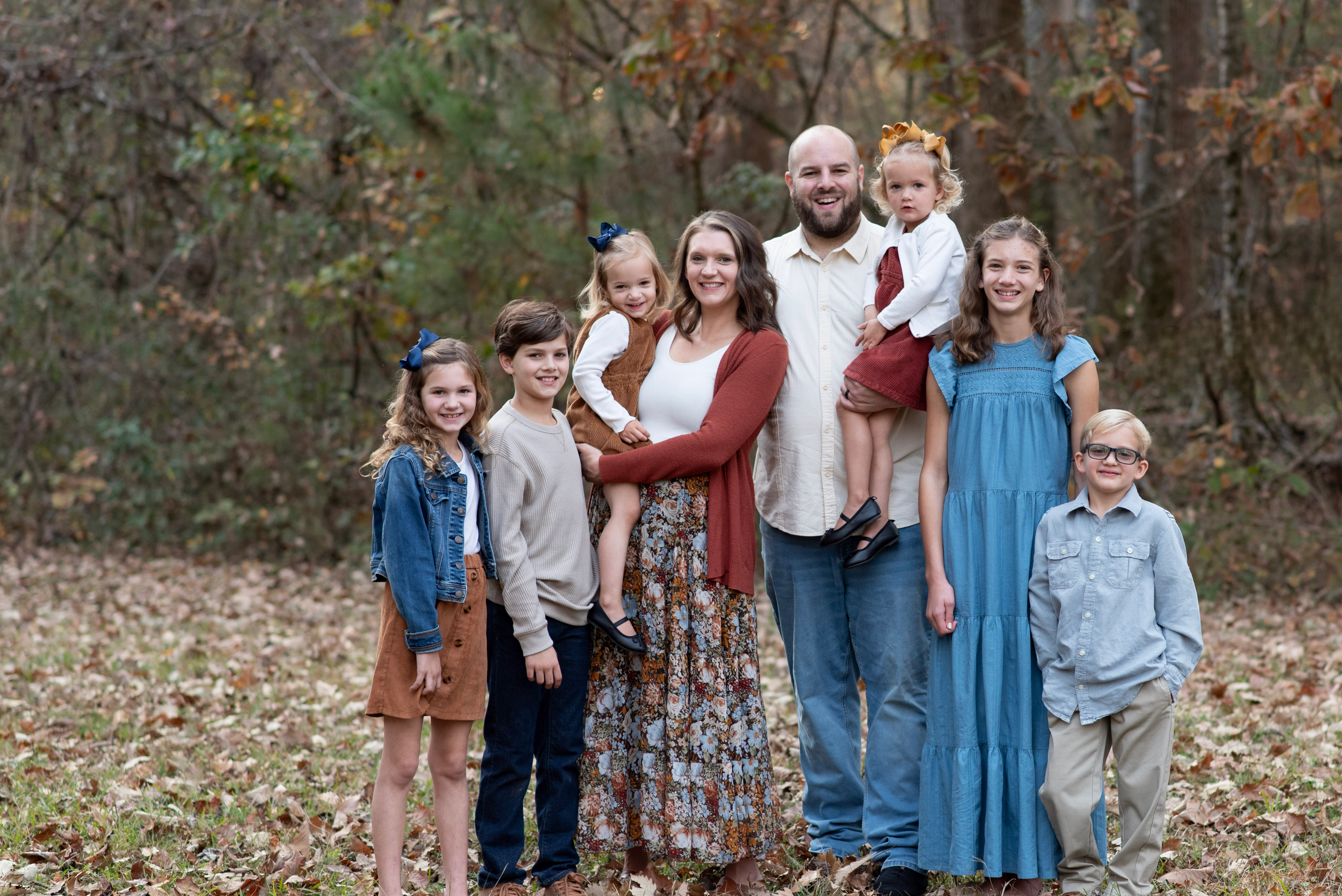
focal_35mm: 110
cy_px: 455
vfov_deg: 12.5
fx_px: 4102
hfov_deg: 18.6
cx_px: 841
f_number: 3.2
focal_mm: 85
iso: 500
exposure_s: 1/320
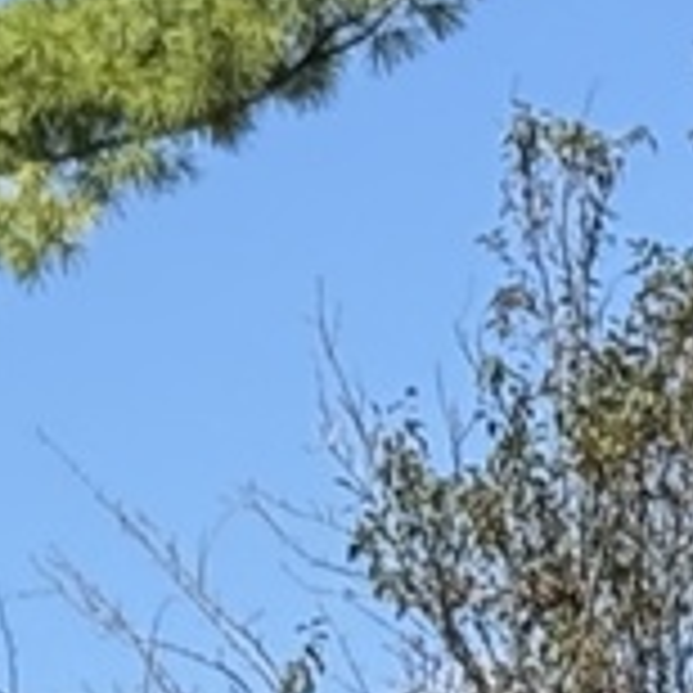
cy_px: 1872
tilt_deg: +1.3
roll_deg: -0.8
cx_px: 1566
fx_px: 8969
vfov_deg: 4.3
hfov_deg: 4.3
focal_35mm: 396
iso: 64
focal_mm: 6.76
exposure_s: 1/2611
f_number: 1.78
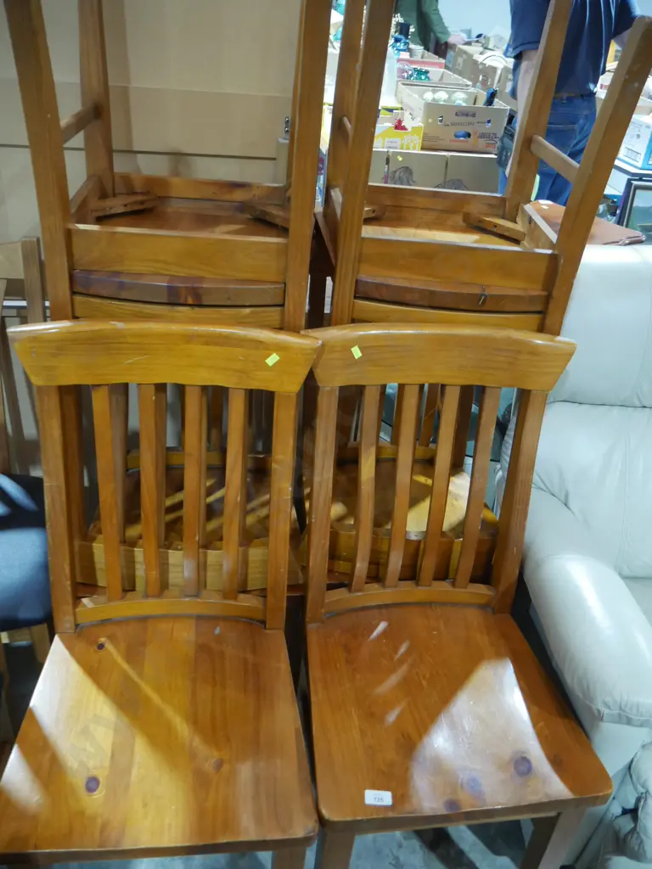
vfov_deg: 63.4
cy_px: 434
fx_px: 703
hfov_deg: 49.7
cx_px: 326
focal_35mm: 28
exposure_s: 1/60
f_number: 3.5
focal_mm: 14
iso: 1600
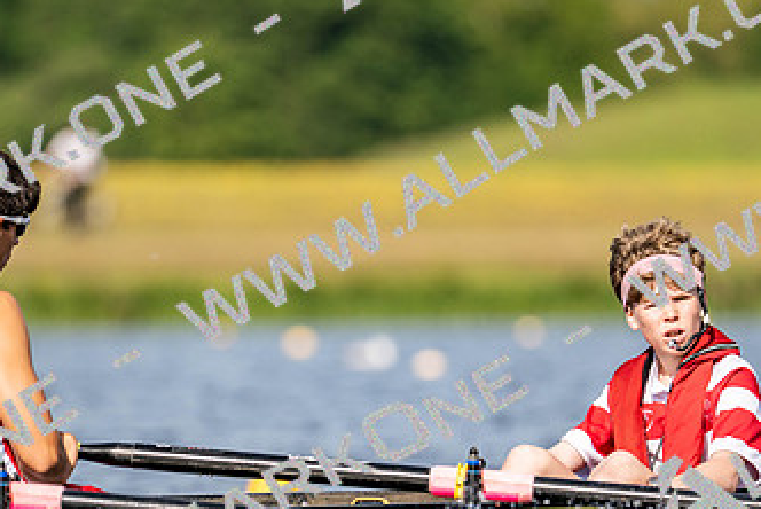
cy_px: 347
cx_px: 461
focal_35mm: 698
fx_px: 14767
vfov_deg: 2.0
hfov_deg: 3.0
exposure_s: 1/2500
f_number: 4.5
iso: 160
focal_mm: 400
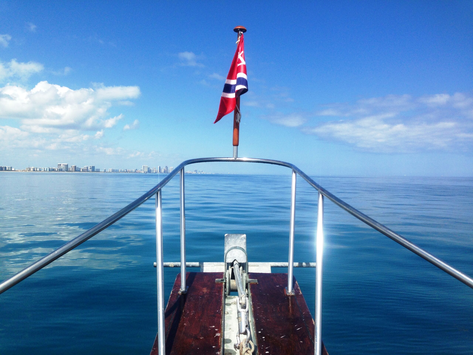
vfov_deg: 42.9
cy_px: 178
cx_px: 236
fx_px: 451
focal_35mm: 33
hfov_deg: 55.4
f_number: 2.4
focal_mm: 4.12
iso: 50
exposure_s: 1/2262
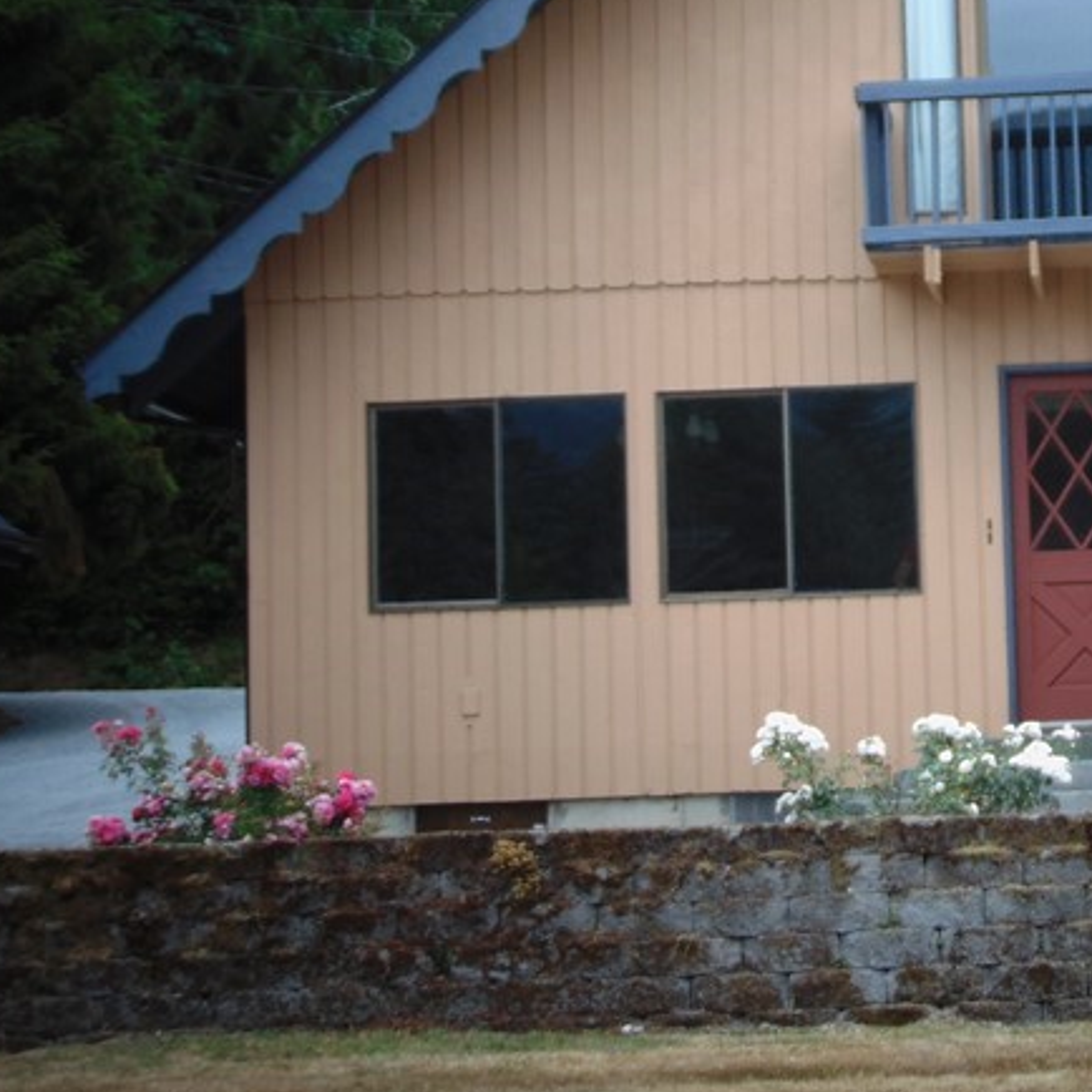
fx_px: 4461
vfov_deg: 13.9
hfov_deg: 13.8
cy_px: 264
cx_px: 971
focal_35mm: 125
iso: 80
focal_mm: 10.8
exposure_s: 1/250
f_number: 3.6
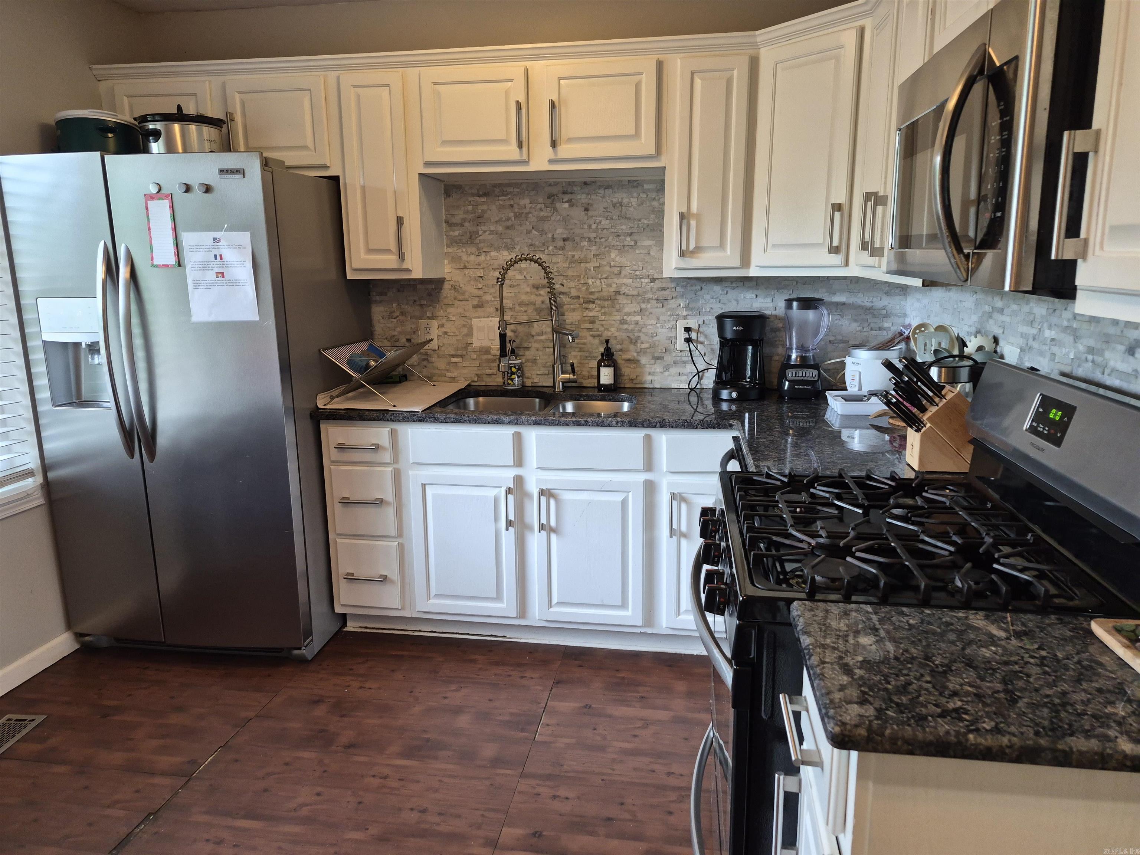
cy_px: 428
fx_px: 757
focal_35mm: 23
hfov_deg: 73.9
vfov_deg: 58.9
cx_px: 570
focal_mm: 5.4
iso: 250
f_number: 1.8
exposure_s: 1/120
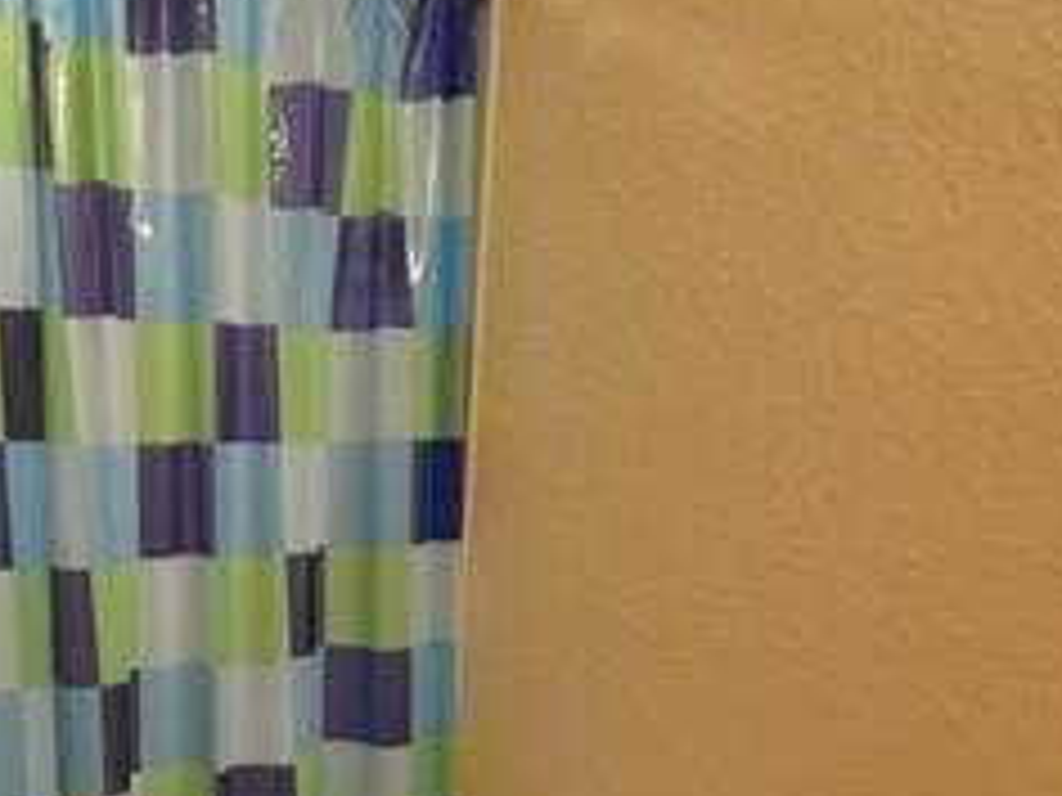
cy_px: 774
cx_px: 261
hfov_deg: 46.1
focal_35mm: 39
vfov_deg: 34.0
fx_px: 1196
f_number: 3.5
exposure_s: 1/50
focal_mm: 10
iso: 800
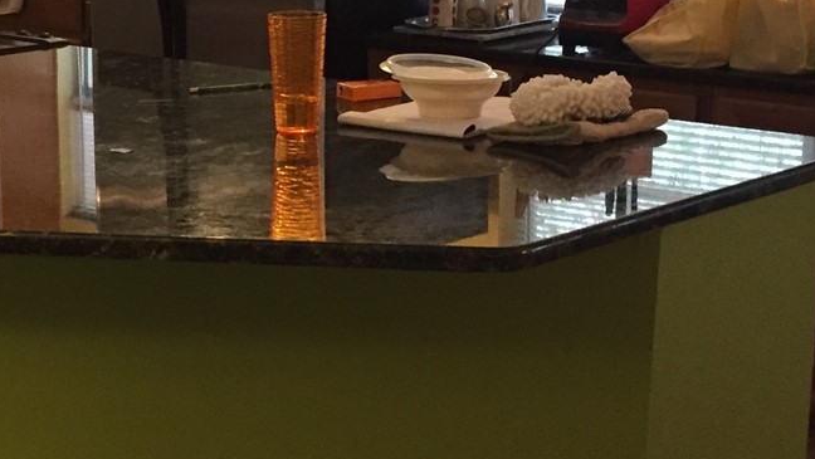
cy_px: 206
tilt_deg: -13.3
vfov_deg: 15.5
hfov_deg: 26.5
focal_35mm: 78
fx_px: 1686
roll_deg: +0.5
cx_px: 116
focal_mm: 4.15
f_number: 2.2
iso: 250
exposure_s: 1/30
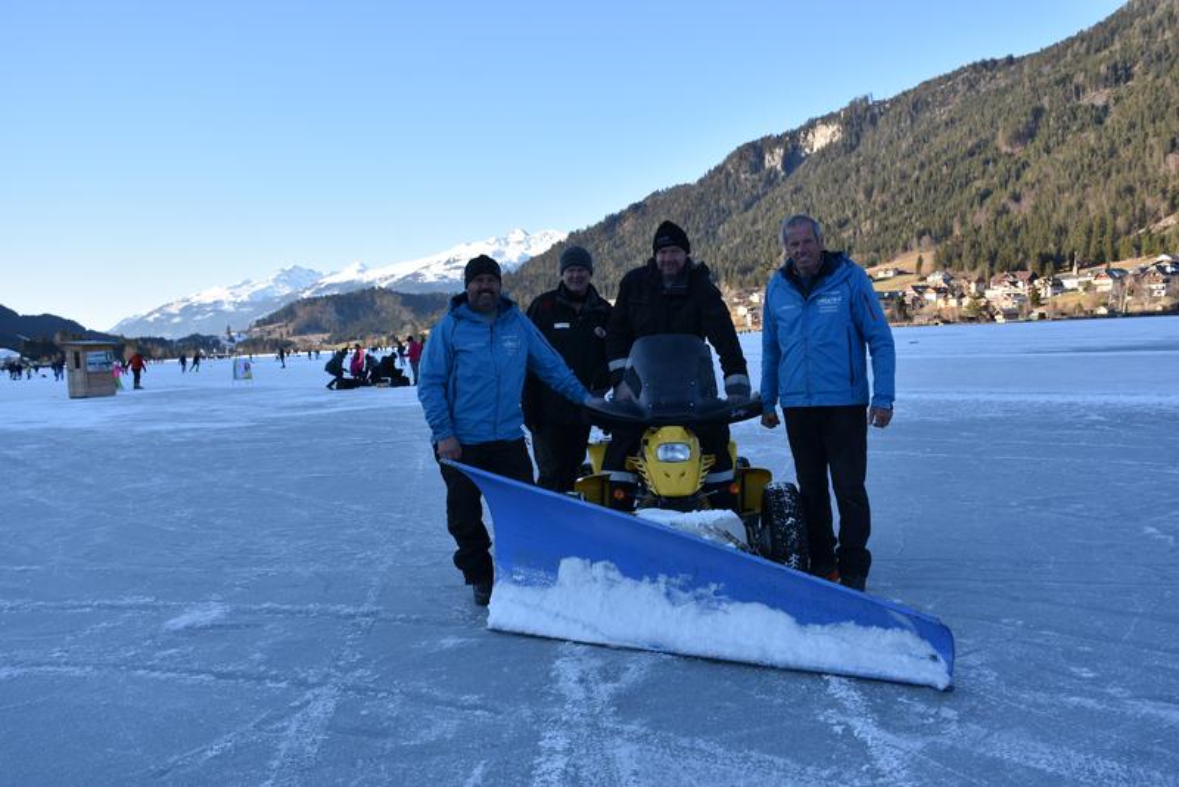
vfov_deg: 43.6
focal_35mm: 30
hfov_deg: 61.9
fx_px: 983
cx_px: 590
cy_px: 394
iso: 100
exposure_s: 1/200
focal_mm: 20
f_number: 7.1
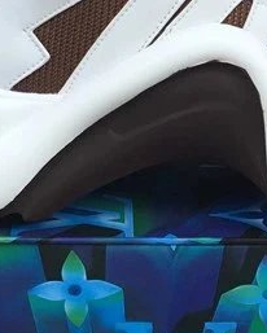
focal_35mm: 106
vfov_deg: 18.1
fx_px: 1046
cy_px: 147
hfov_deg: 14.5
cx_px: 201
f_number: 2.4
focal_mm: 3.3
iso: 25
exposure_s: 1/562
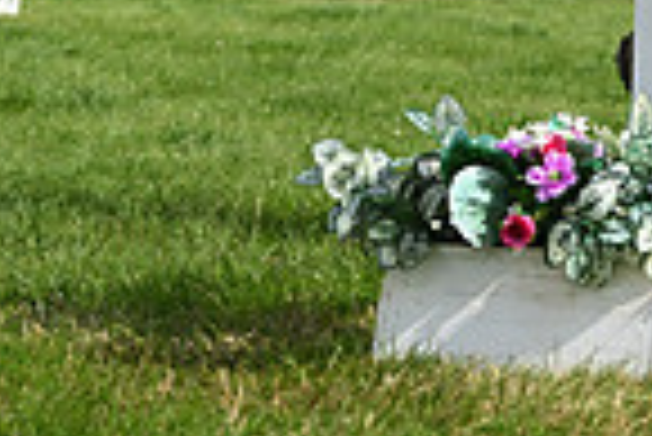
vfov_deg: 4.9
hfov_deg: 7.2
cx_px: 1160
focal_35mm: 280
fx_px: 5076
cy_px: -348
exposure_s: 1/1250
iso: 180
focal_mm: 70
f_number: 4.5
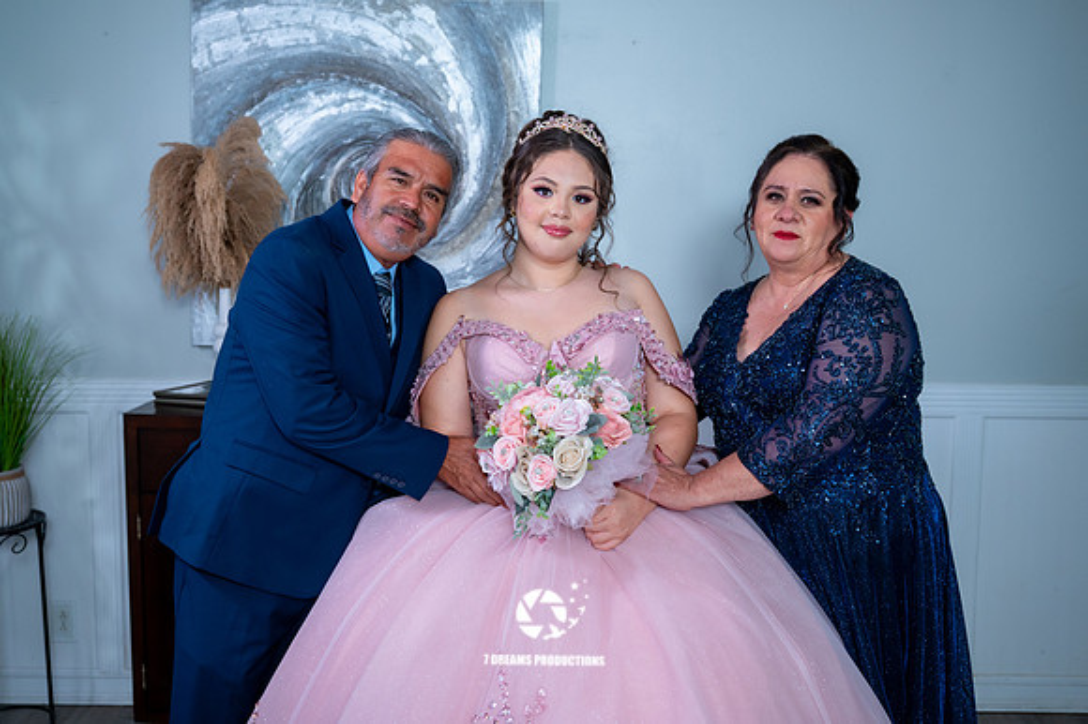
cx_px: 515
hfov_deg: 51.4
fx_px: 1131
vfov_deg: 35.5
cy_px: 343
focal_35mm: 37
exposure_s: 1/60
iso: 1250
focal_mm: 35
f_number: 4
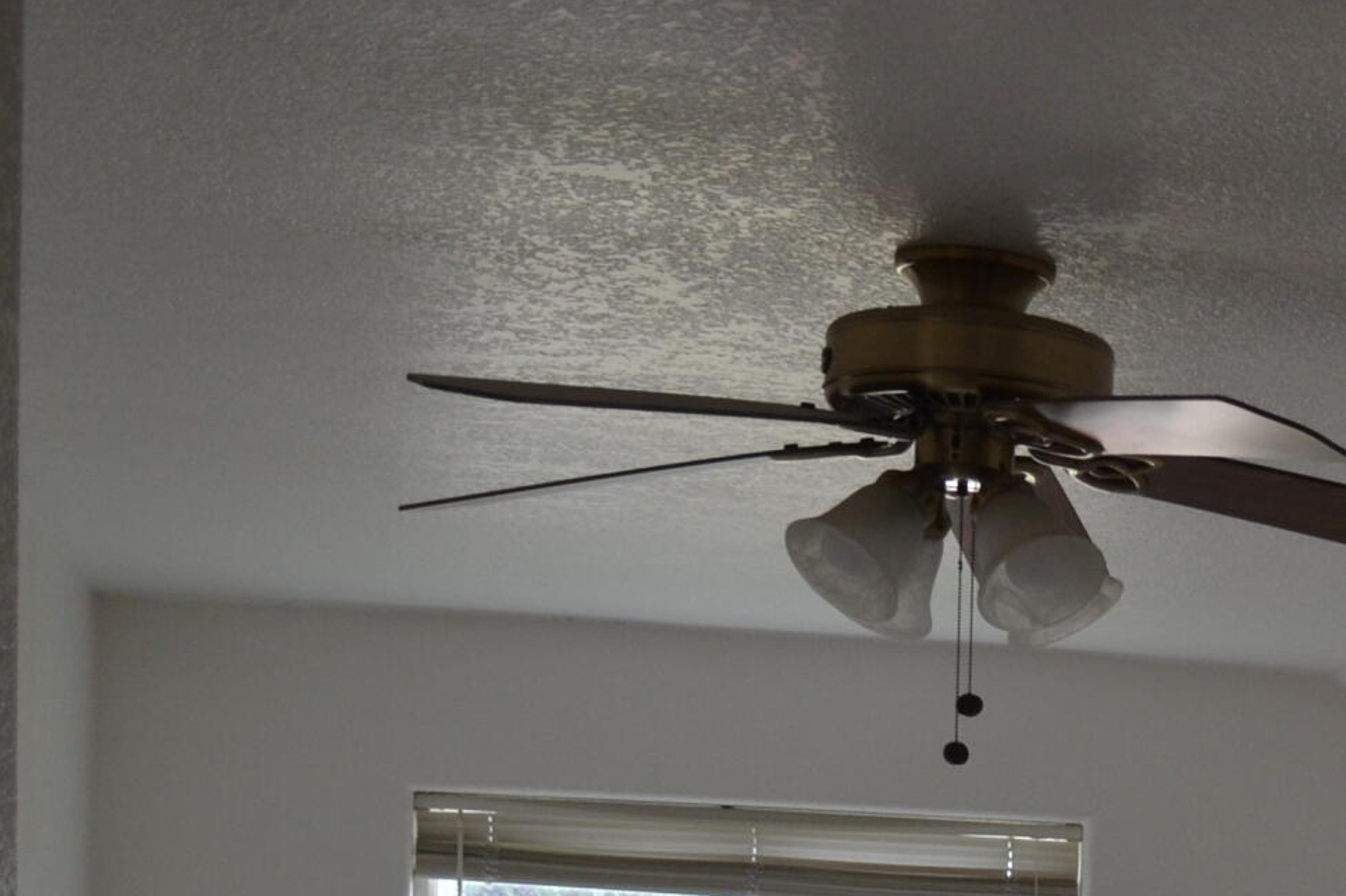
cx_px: 1705
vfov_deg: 13.7
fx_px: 3476
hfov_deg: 20.2
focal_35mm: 93
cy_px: 1375
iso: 400
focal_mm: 20
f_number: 4
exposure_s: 1/60
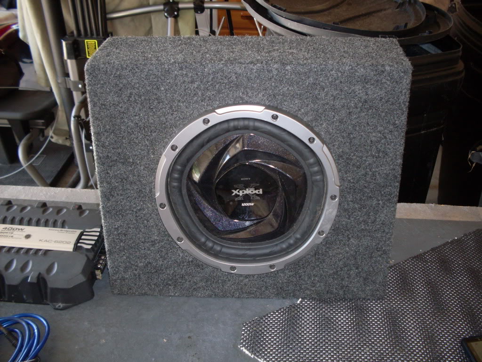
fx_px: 529
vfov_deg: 37.7
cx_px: 241
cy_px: 181
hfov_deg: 49.0
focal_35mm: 38
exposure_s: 1/45
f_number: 2.8
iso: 100
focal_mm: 6.3
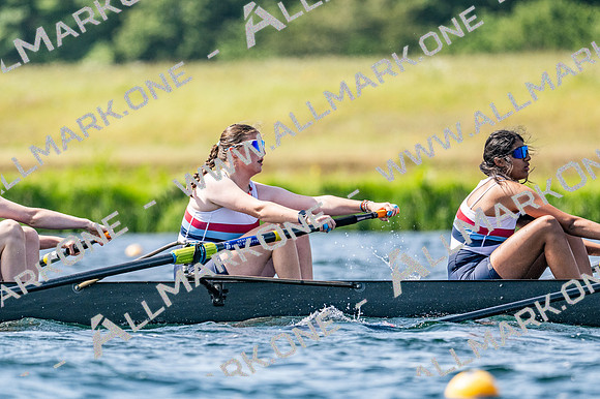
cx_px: 300
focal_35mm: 600
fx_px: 9994
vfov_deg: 2.3
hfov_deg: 3.4
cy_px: 200
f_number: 4.5
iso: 320
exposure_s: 1/2500
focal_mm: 400
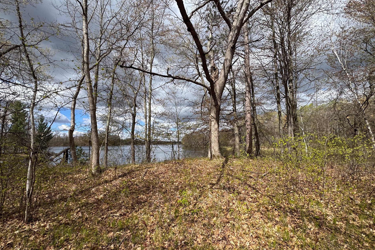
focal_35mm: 16
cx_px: 188
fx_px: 167
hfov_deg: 96.7
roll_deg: +0.0
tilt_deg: +3.8
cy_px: 131
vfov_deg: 73.7
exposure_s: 1/1832
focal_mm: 2.22
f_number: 2.2
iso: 40
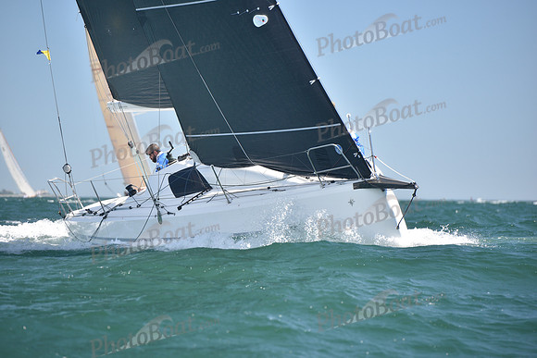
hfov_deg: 10.3
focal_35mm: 200
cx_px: 268
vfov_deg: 6.9
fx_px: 2984
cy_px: 179
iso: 320
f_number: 4
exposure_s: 1/800
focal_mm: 200
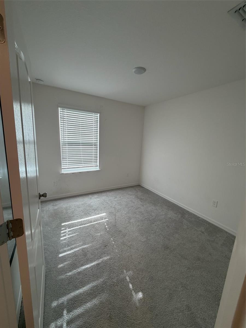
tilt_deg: -10.8
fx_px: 133
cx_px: 123
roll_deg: -3.6
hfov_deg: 85.7
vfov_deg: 102.1
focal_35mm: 14
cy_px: 164
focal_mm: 2.22
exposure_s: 1/120
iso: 160
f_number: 2.2
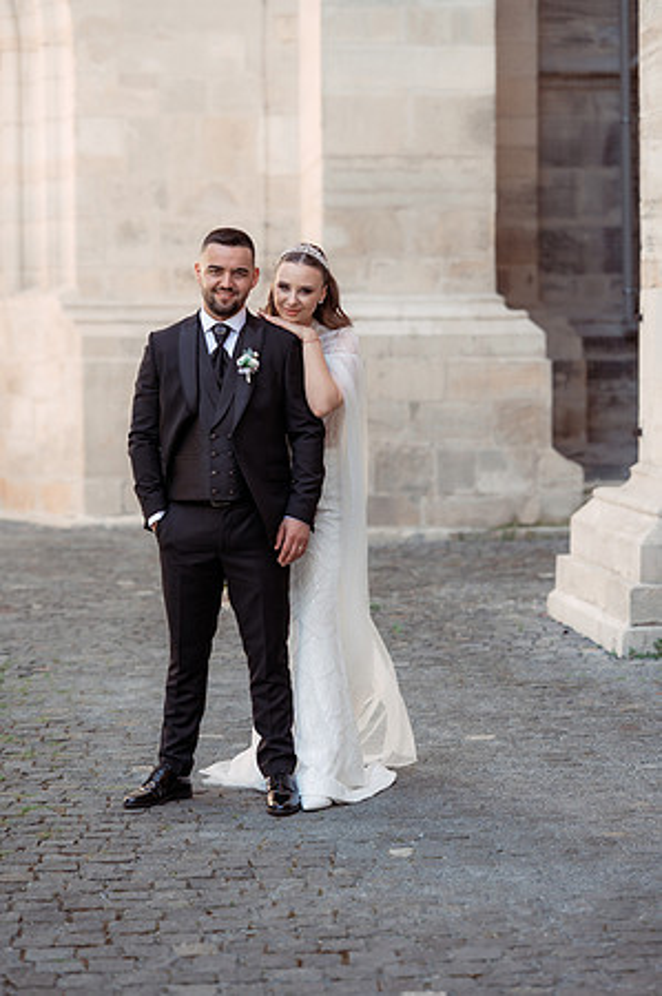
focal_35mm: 85
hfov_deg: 16.0
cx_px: 331
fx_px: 2350
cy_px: 498
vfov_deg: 23.9
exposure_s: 1/320
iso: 200
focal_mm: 85
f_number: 2.5
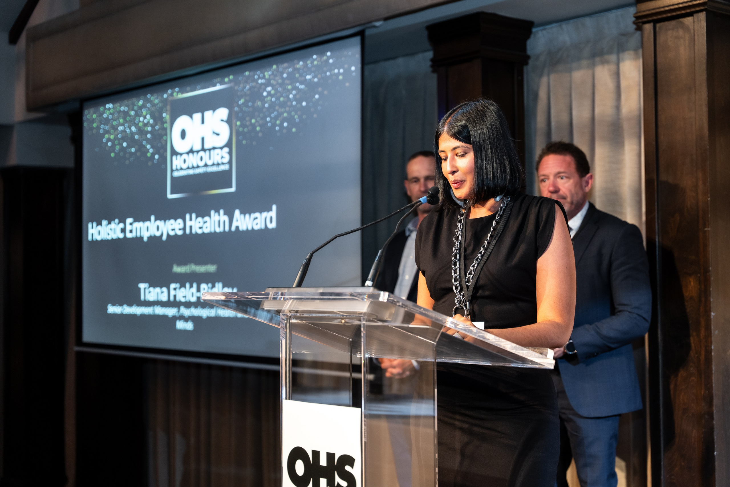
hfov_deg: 35.9
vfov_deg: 24.4
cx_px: 365
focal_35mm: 56
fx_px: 1125
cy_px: 244
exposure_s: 1/125
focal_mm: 55.5
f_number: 2.8
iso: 1250
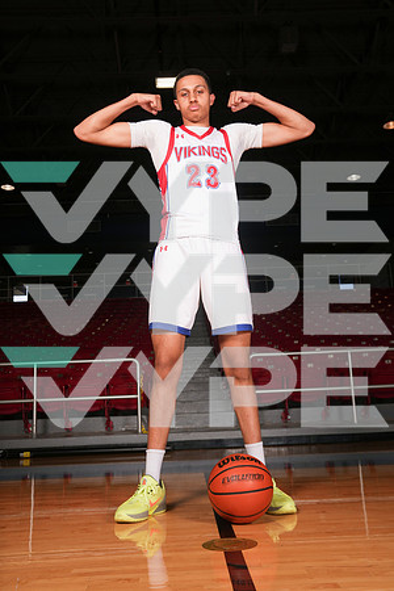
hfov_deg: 40.0
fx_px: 542
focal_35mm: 33
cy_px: 296
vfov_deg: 57.2
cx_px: 197
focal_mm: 33
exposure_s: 1/200
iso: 400
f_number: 8
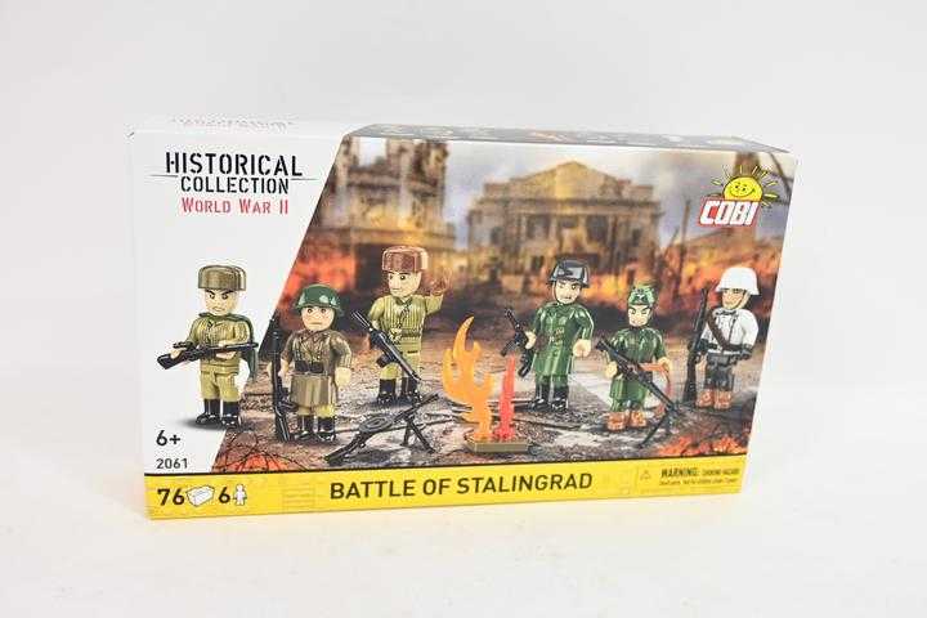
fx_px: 946
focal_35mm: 37
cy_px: 309
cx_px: 464
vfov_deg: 36.2
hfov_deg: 52.2
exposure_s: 1/125
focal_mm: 24.5
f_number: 4.2
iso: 400
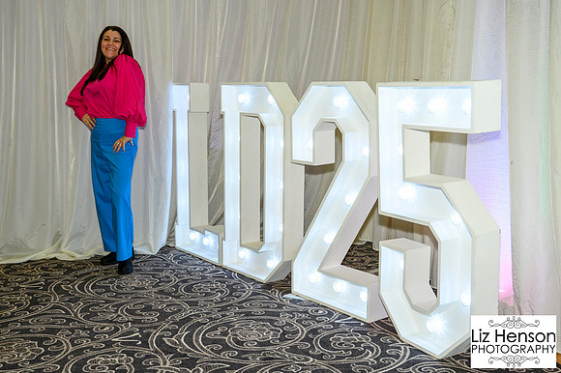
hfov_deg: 48.4
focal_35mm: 40
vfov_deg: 33.3
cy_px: 191
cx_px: 291
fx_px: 624
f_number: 4
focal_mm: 34
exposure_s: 1/160
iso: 1250
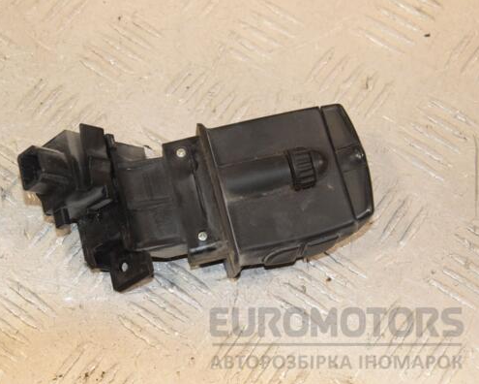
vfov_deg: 15.5
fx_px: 1403
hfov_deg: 19.3
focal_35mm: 99
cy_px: 193
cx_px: 192
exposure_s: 1/200
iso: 1600
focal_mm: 58
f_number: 7.1
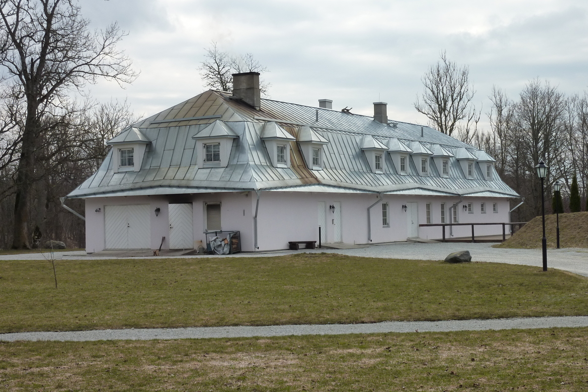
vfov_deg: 20.6
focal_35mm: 66
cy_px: 196
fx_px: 1078
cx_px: 295
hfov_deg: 30.5
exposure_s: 1/500
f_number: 5
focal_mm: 10.3
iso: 125
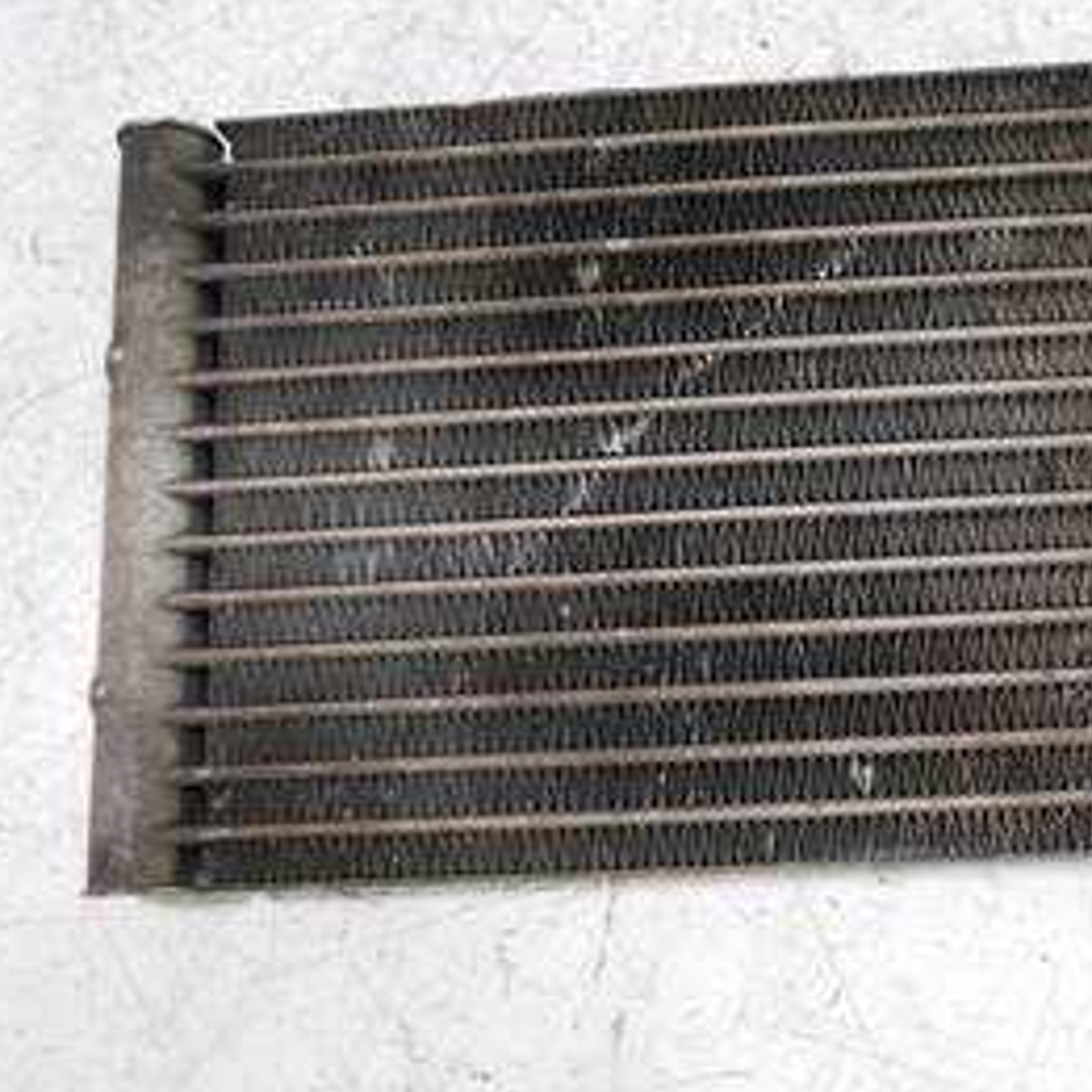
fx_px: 1392
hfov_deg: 41.3
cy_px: 611
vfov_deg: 42.8
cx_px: 845
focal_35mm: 39
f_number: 3.5
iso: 1000
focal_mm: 12
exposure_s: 1/60
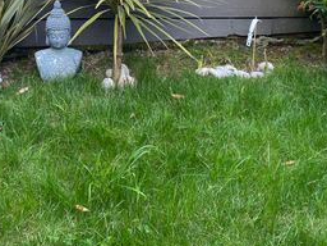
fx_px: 576
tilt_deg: -10.6
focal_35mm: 61
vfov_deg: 22.7
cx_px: 120
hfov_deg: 31.5
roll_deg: -1.8
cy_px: -23
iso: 32
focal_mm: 4.25
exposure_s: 1/204
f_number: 1.8
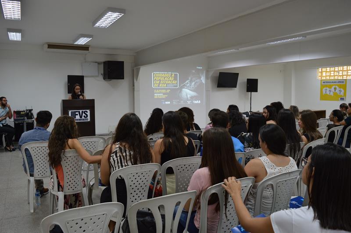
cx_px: 176
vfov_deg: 43.5
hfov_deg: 62.0
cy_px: 116
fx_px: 292
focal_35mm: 30
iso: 640
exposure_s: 1/60
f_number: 5.6
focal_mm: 20
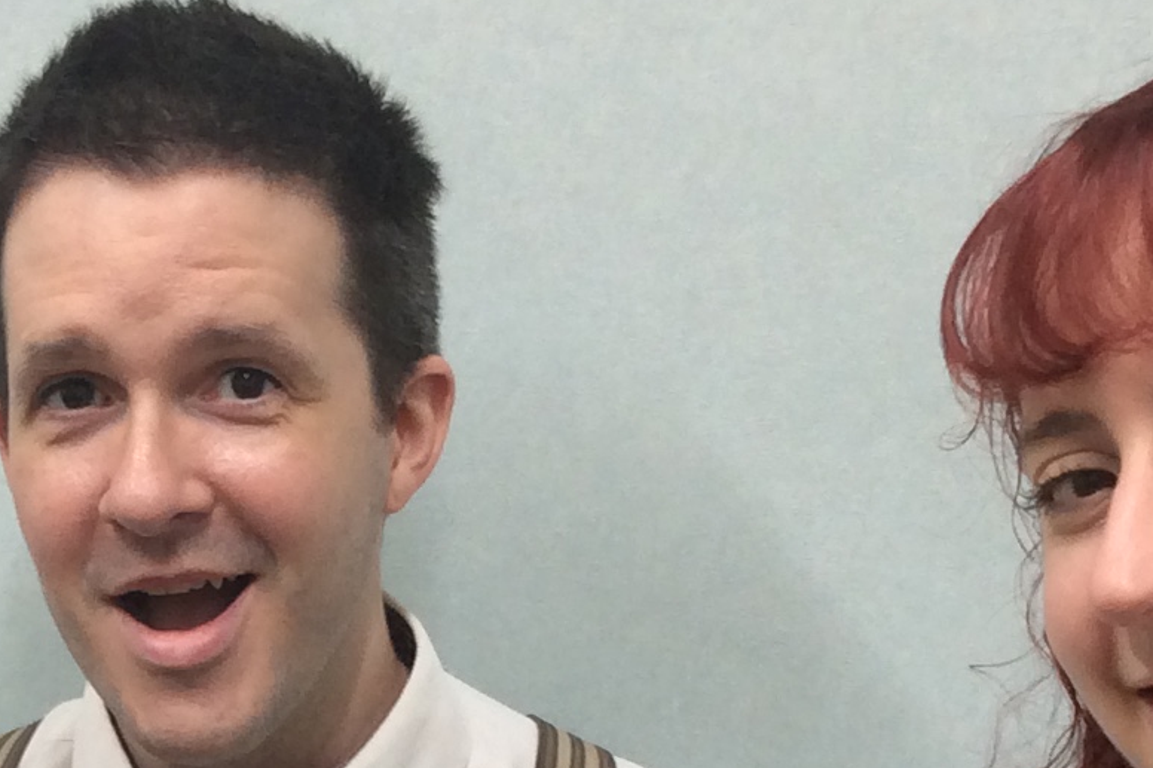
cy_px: 1179
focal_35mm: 111
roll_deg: +1.3
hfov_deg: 18.3
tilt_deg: -12.2
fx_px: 3554
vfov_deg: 11.8
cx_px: 275
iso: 50
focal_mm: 3.3
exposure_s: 1/24
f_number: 2.4
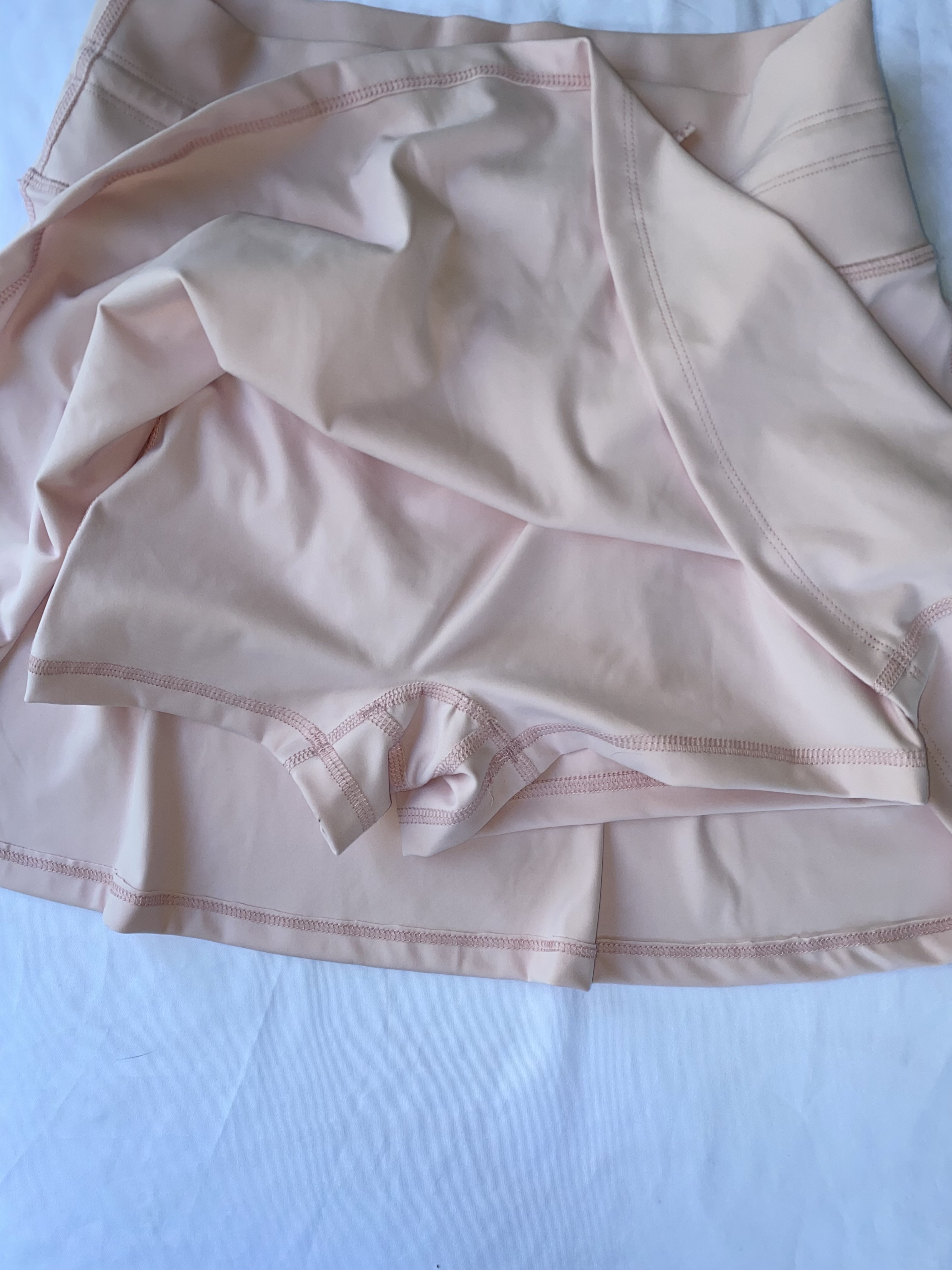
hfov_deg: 53.1
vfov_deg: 67.3
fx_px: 953
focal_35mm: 26
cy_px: 635
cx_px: 476
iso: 32
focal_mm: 4.25
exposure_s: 1/251
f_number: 1.8
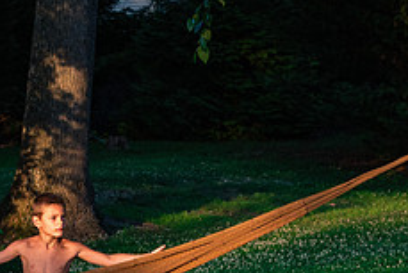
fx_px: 2926
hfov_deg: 8.0
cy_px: 236
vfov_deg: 5.3
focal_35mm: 258
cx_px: 98
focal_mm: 85
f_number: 6.3
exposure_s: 1/500
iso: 1000
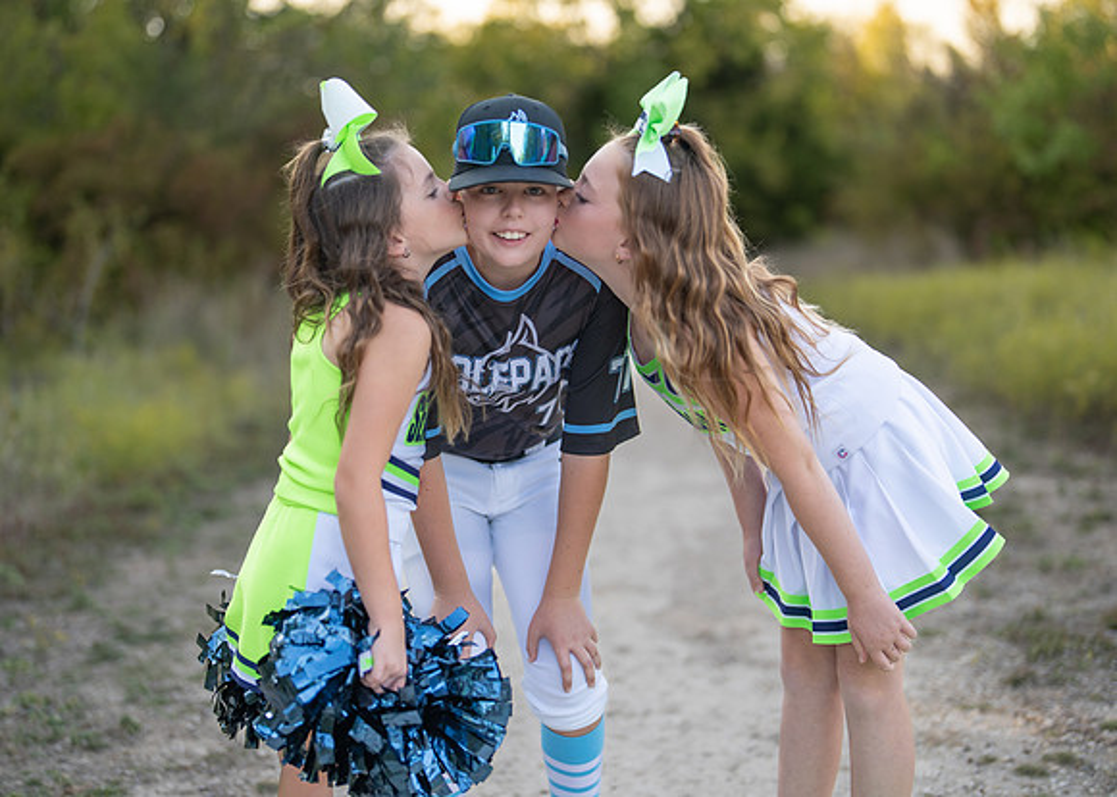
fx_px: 1702
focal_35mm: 54
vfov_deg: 26.4
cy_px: 392
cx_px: 542
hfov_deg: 36.3
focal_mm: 50
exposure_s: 1/1250
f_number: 1.2
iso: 100
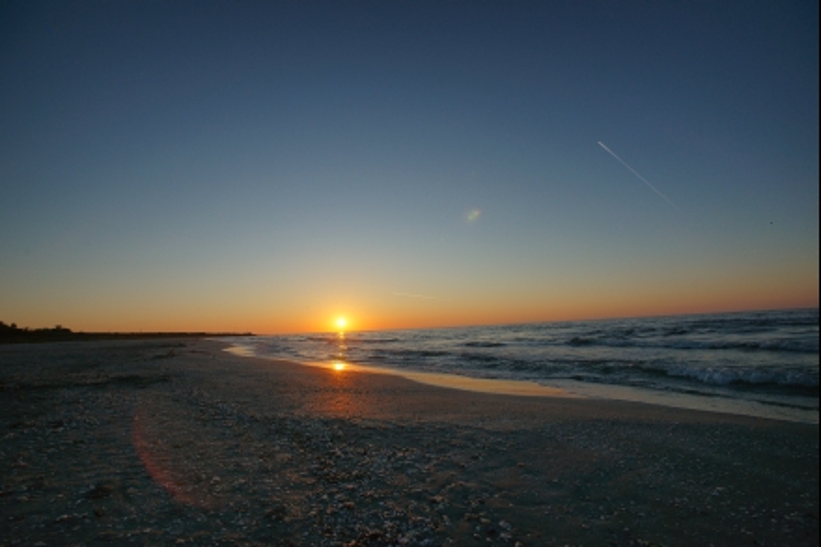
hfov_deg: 96.8
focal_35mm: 16
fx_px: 365
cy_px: 274
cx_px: 410
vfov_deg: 73.7
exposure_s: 1/500
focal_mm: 16
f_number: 9
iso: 200
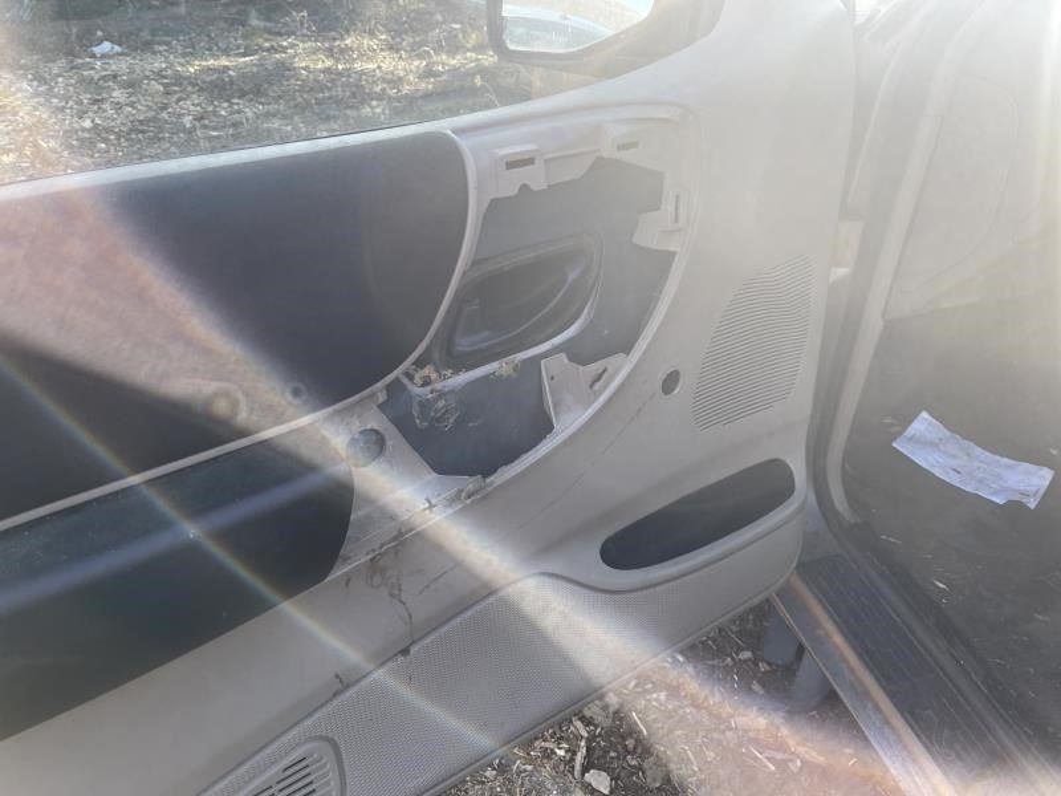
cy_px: 398
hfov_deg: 67.3
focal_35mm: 26
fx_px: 797
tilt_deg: -36.7
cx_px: 530
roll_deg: -2.3
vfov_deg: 53.1
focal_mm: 5.1
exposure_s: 1/263
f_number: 1.6
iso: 32
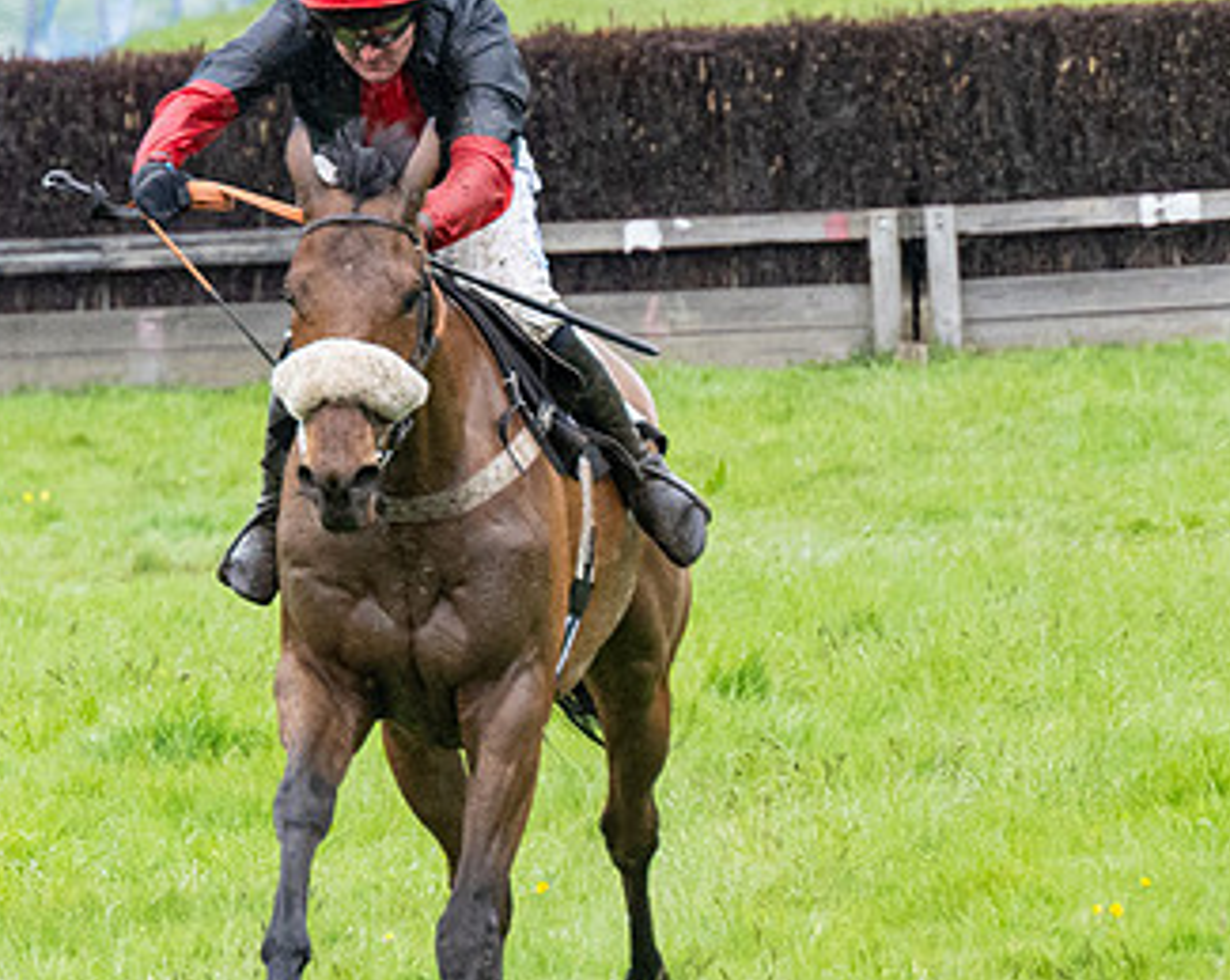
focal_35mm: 645
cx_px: 162
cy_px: 416
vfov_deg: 2.4
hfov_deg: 3.0
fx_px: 23445
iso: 1000
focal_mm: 150
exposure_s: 1/800
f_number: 4
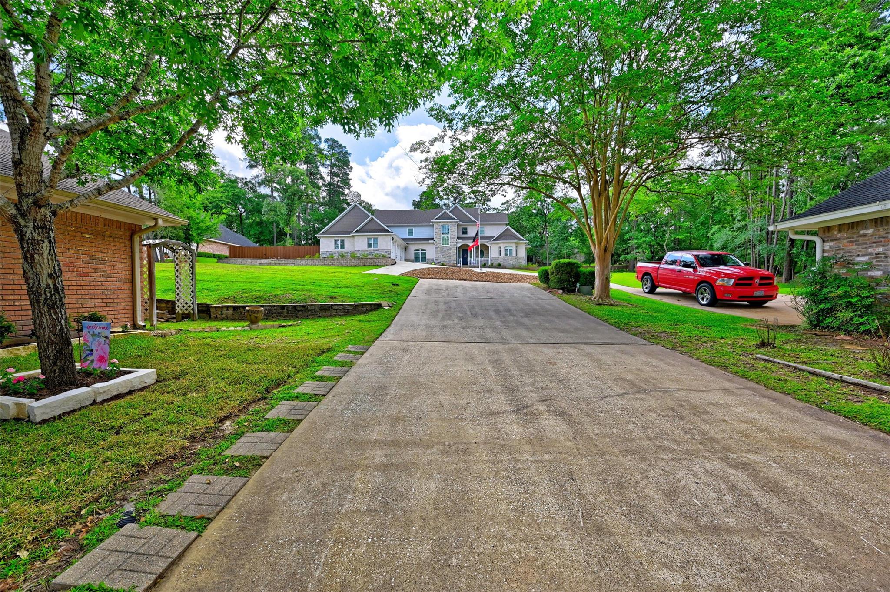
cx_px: 445
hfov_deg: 104.3
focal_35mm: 14
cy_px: 296
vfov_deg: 81.1
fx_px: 346
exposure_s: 1/320
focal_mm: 14
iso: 400
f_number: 8
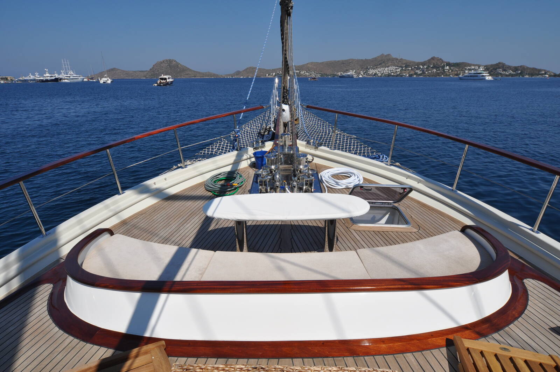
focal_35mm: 18
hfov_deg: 90.1
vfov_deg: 67.3
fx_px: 280
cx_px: 280
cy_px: 186
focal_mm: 12
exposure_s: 1/500
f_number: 11
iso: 200
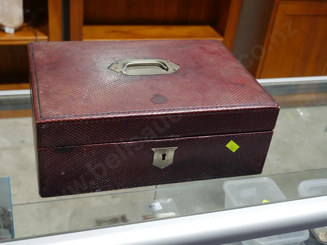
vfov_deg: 31.5
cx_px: 164
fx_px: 435
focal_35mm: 46
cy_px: 122
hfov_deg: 41.2
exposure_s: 1/60
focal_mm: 23
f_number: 5.1
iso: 640
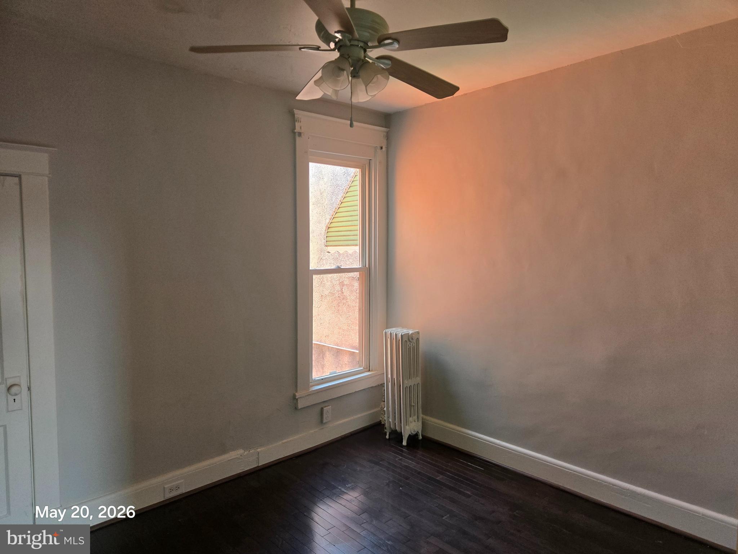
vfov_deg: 58.9
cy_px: 277
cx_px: 369
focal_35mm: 23
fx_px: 490
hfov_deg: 73.9
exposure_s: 1/120
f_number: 1.8
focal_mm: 5.4
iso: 160
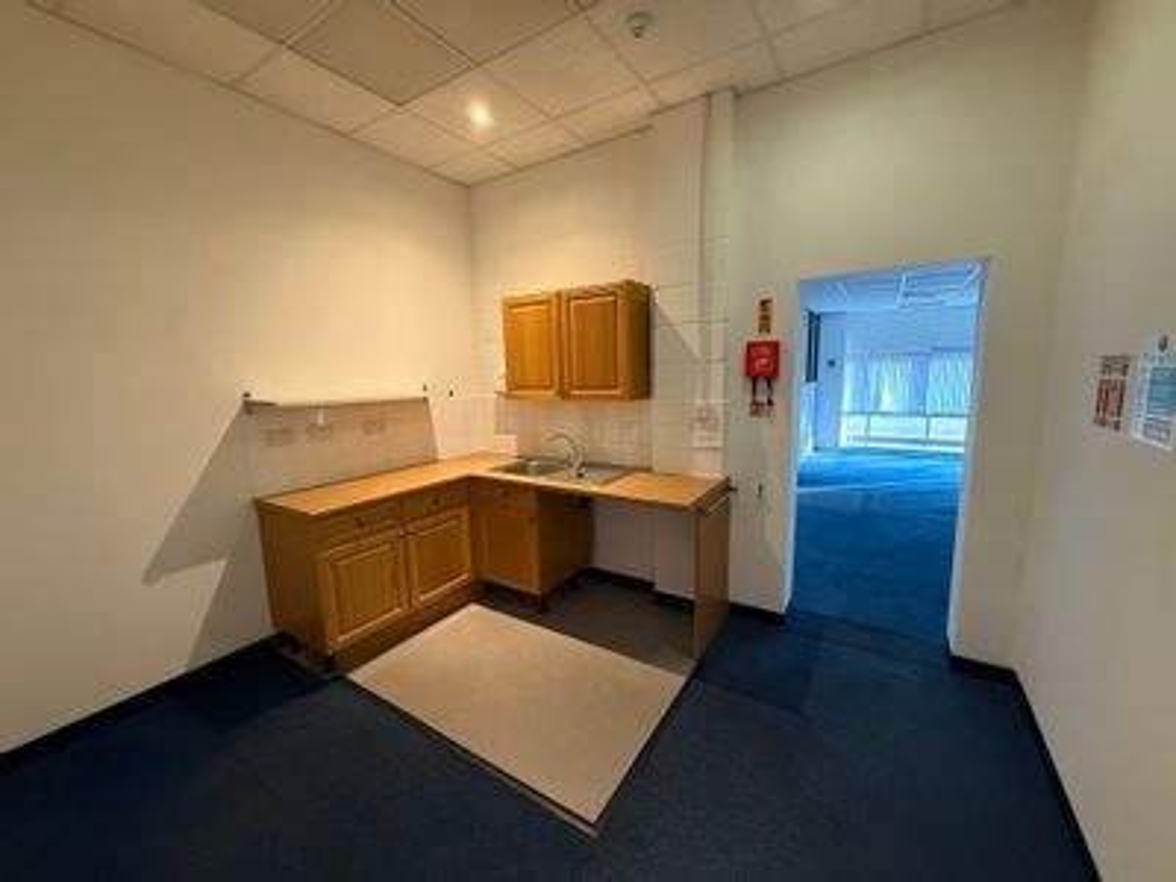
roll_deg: +2.1
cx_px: 588
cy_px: 441
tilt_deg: -7.8
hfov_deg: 102.1
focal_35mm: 14
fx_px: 476
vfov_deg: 85.7
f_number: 2.2
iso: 500
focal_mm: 2.22
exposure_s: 1/50
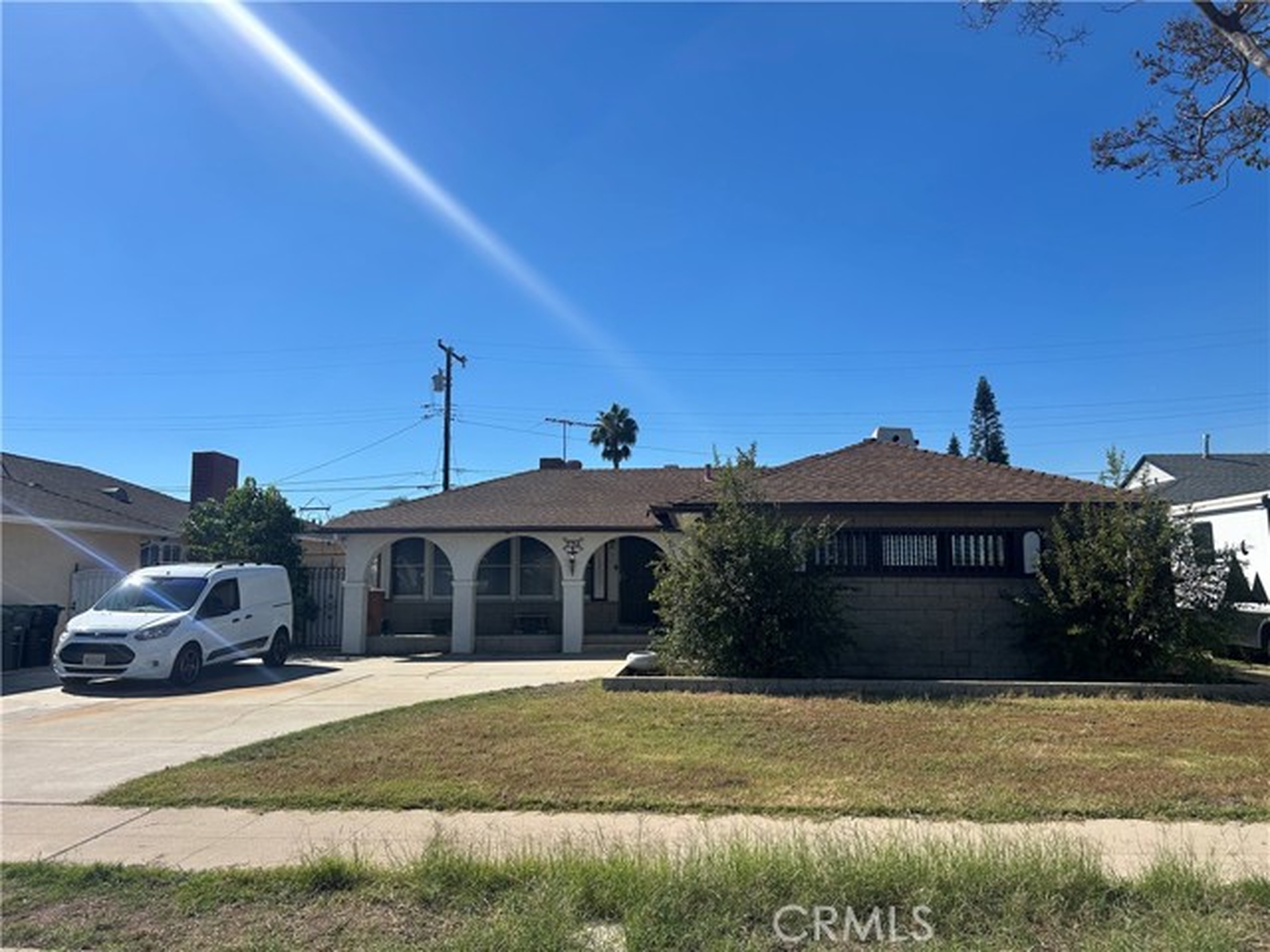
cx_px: 635
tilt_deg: +6.5
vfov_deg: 53.1
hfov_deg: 67.3
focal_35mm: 26
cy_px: 476
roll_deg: +0.3
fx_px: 954
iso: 50
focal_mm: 5.7
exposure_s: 1/5587
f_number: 1.5
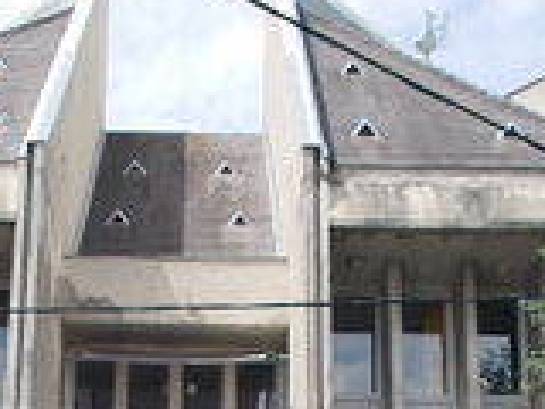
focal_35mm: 78
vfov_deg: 17.5
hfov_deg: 24.9
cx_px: 174
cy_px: 566
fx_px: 1228
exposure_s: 1/160
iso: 80
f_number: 8
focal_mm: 4.6
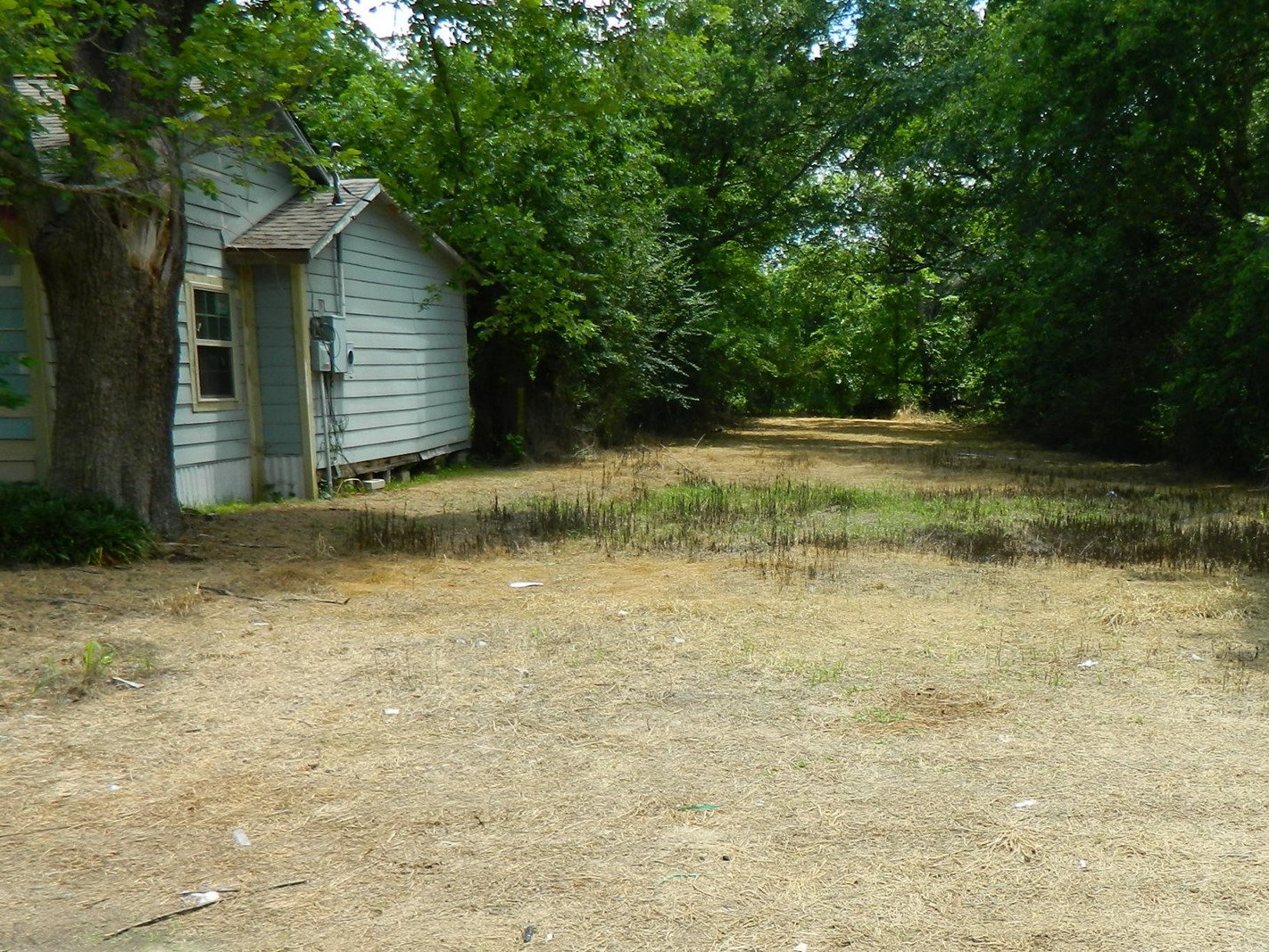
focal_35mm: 36
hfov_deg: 50.4
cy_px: 567
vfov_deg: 39.5
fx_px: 1320
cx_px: 849
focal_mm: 4.5
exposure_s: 1/400
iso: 80
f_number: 3.1
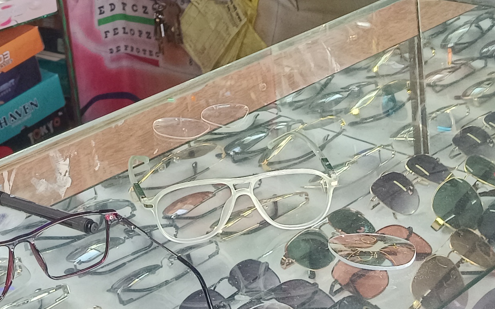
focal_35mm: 85
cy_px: -168
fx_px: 1147
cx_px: 68
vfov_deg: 14.3
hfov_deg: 23.8
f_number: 1.88
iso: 211
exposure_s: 1/101
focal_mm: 5.59
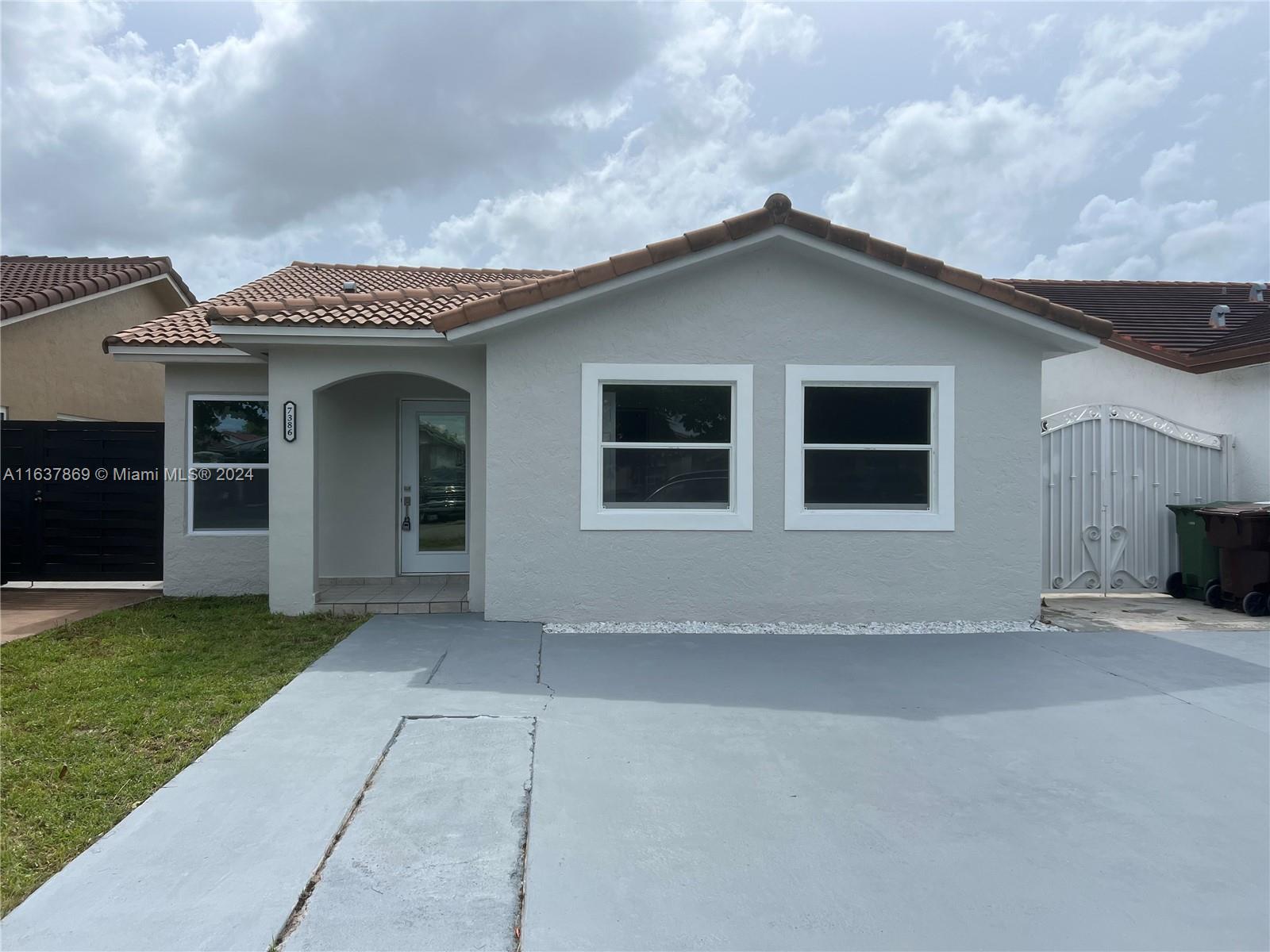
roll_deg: -0.1
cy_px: 476
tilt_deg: +0.4
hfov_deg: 67.3
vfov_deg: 53.1
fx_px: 954
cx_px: 635
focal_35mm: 26
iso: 50
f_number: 1.5
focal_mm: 5.7
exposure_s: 1/6579
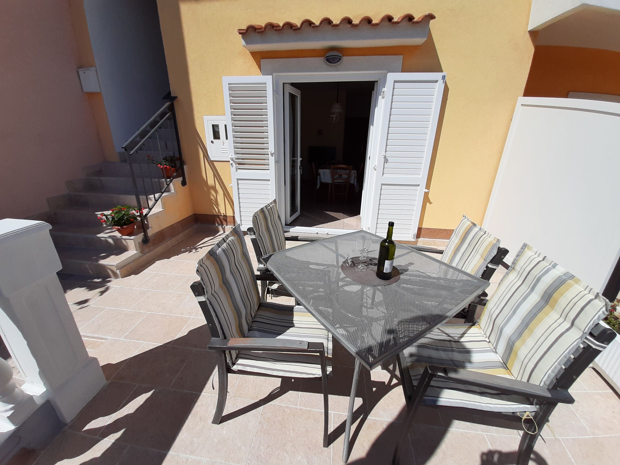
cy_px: 232
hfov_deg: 106.2
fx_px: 233
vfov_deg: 89.9
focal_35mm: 13
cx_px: 310
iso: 40
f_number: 2.2
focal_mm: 1.42
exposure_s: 1/2907
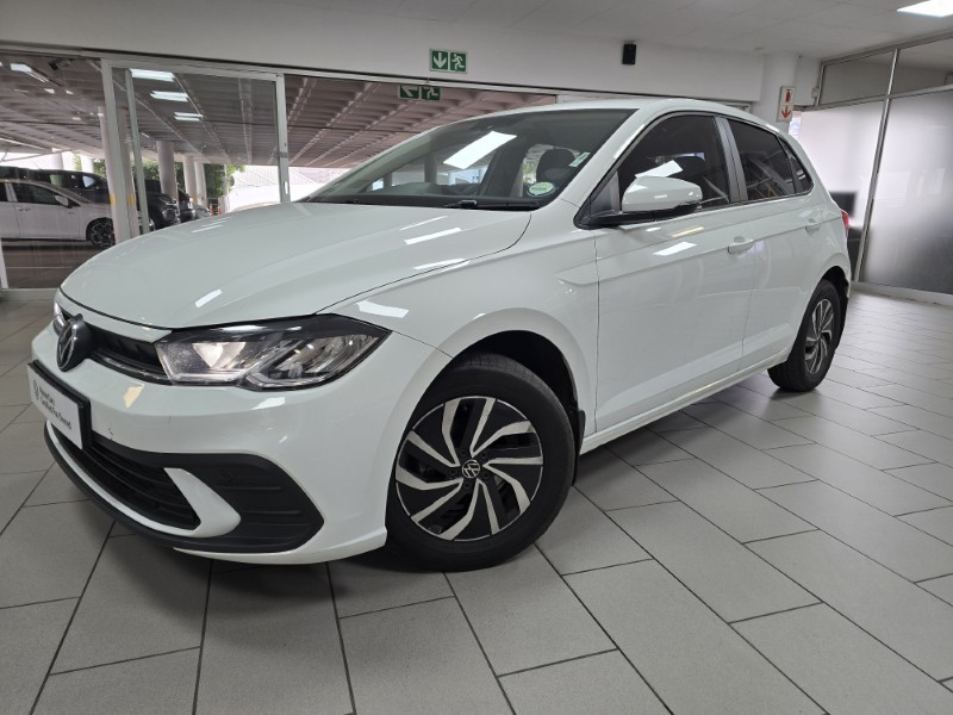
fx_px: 633
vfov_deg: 58.9
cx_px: 476
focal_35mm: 23
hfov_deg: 73.9
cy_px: 358
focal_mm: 6.3
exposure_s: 1/100
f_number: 1.7
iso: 80
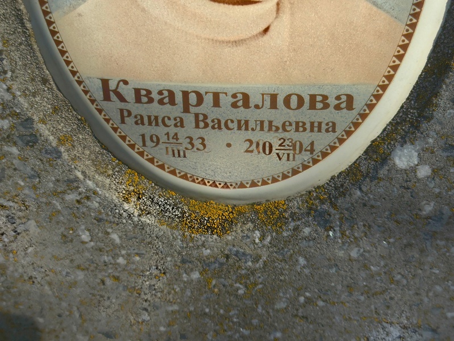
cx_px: 227
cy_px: 170
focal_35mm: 50
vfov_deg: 29.1
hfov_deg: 38.2
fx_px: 656
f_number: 1.7
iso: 50
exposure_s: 1/353
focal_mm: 4.71
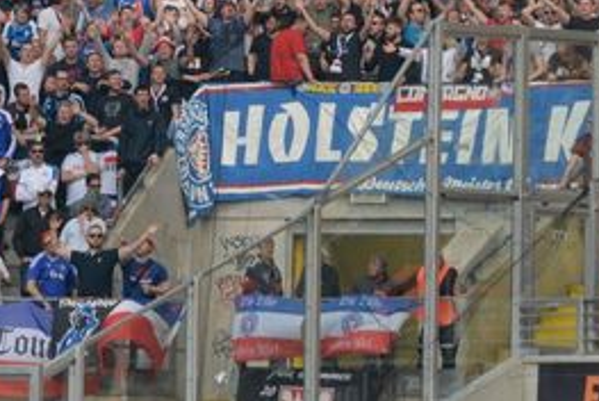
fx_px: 10810
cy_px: -30
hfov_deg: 3.2
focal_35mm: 649
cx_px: 296
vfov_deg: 2.1
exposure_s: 1/250
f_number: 11
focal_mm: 200
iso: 640
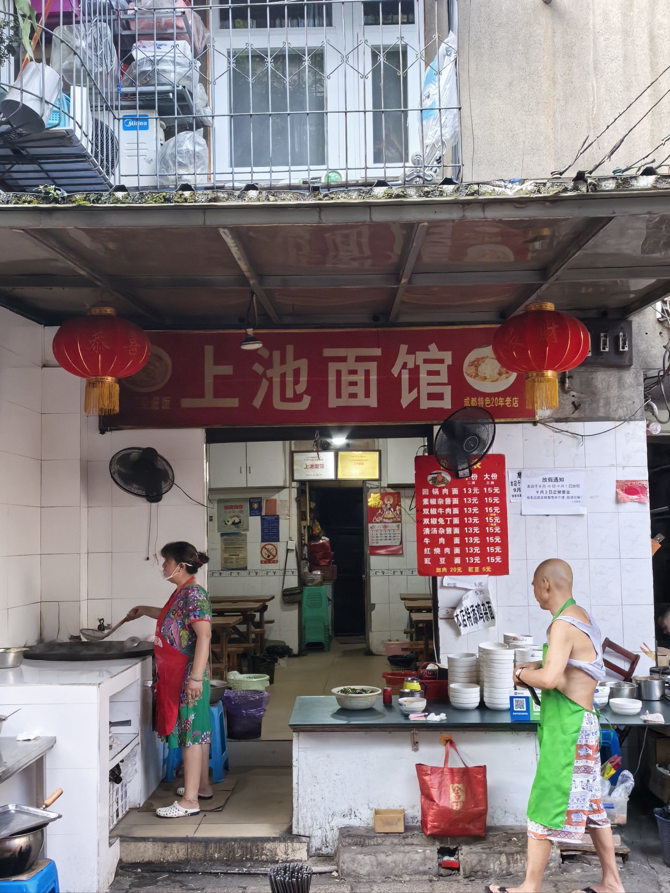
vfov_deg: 47.9
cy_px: 446
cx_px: 335
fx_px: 1007
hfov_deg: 36.8
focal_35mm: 39
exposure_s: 1/100
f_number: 4
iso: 320
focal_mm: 5.75
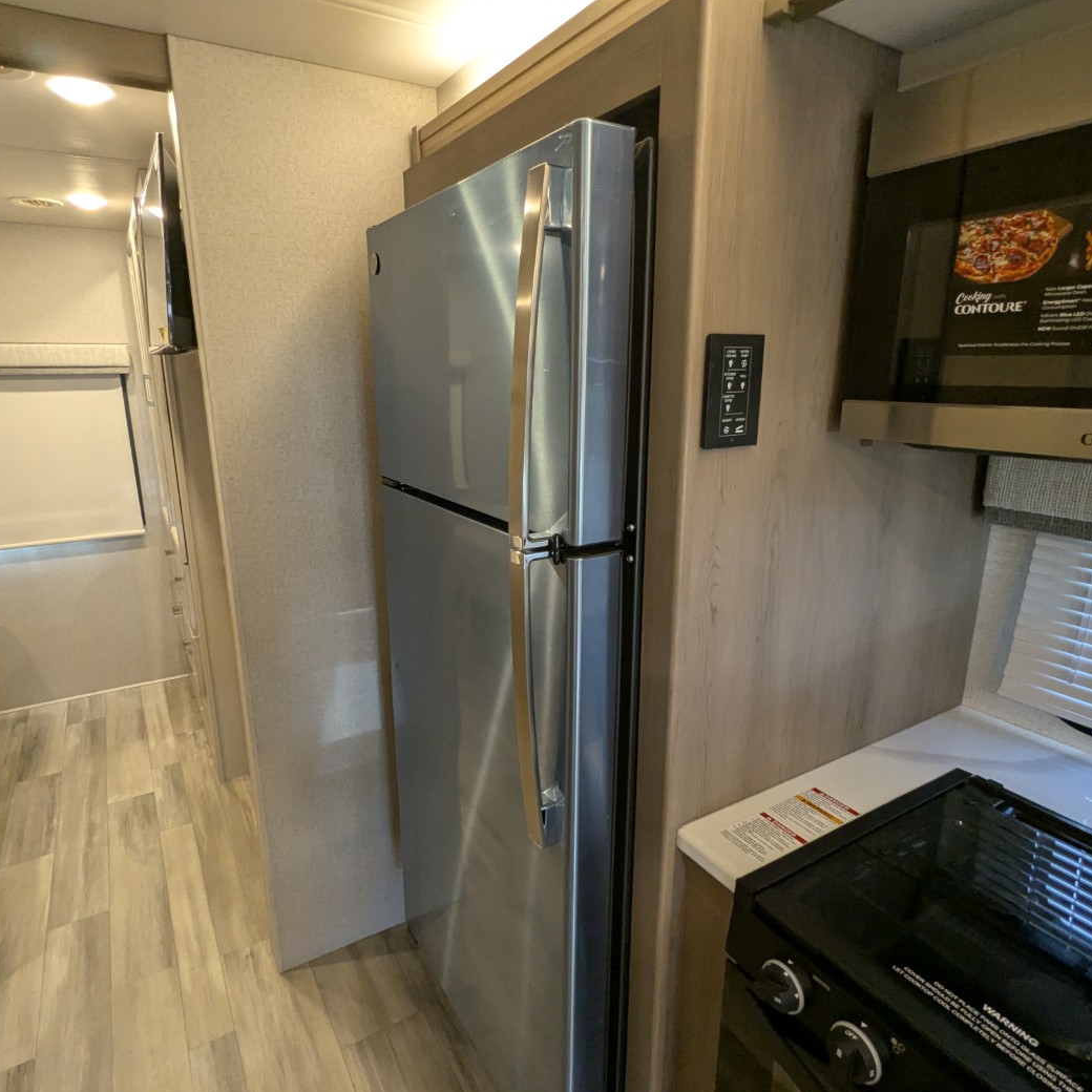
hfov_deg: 77.6
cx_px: 520
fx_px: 678
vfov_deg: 77.7
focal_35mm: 19
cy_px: 549
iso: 197
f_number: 2.2
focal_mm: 2.35
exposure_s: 1/57.4
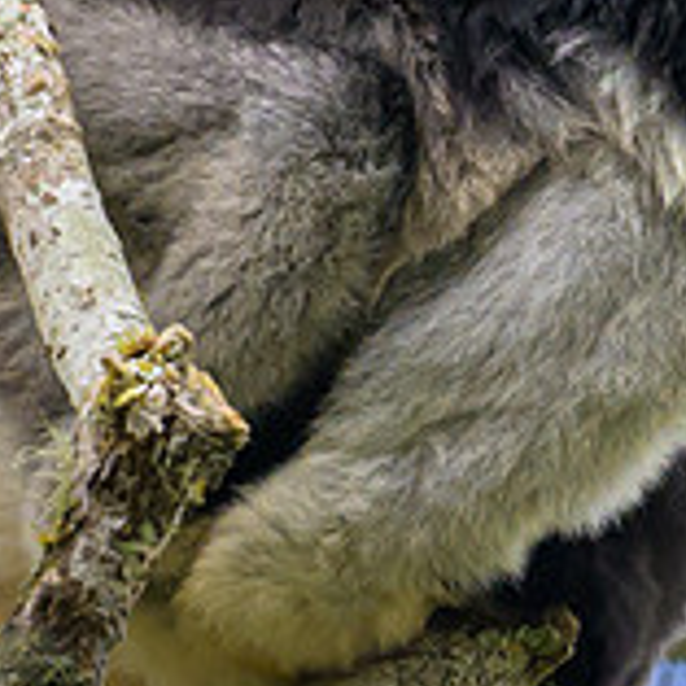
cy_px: -410
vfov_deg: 0.7
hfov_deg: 0.7
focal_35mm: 2386
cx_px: 589
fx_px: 53496
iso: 2500
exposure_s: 1/1250
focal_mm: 400
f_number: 4
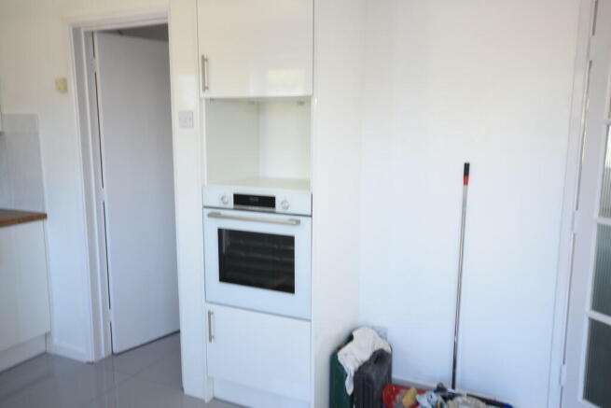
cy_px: 204
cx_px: 306
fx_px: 509
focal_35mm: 30
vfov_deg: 43.6
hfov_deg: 61.9
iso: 100
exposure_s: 1/10
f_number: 5.6
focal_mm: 20
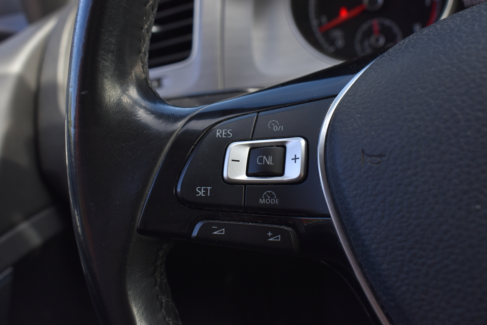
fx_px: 487
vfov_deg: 36.9
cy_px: 162
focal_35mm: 36
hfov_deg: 53.1
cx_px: 244
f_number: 8
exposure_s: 1/250
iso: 360
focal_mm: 24
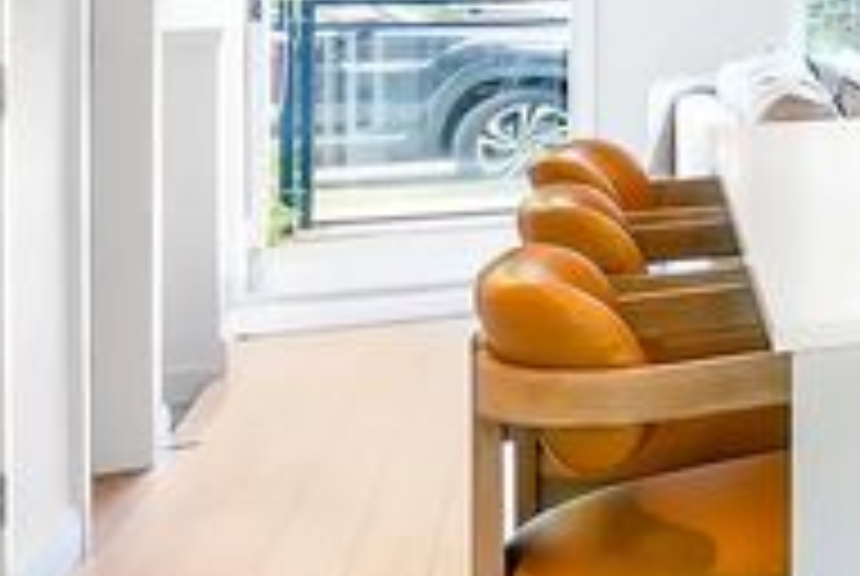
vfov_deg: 18.0
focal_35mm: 75
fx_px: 1794
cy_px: 58
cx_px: 2049
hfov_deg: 15.3
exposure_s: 1/125
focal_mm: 14
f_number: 9
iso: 320
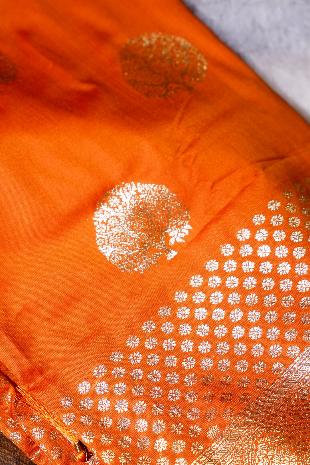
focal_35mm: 105
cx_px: 155
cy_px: 232
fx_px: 1356
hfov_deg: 13.0
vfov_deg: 19.5
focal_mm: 70
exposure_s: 1/200
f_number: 2.8
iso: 320
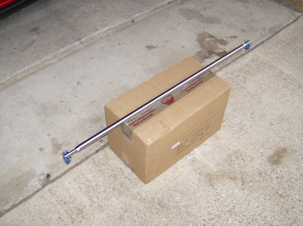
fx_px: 314
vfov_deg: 39.5
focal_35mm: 36
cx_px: 152
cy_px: 113
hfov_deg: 51.5
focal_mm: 6
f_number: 2.8
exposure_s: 1/106
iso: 100
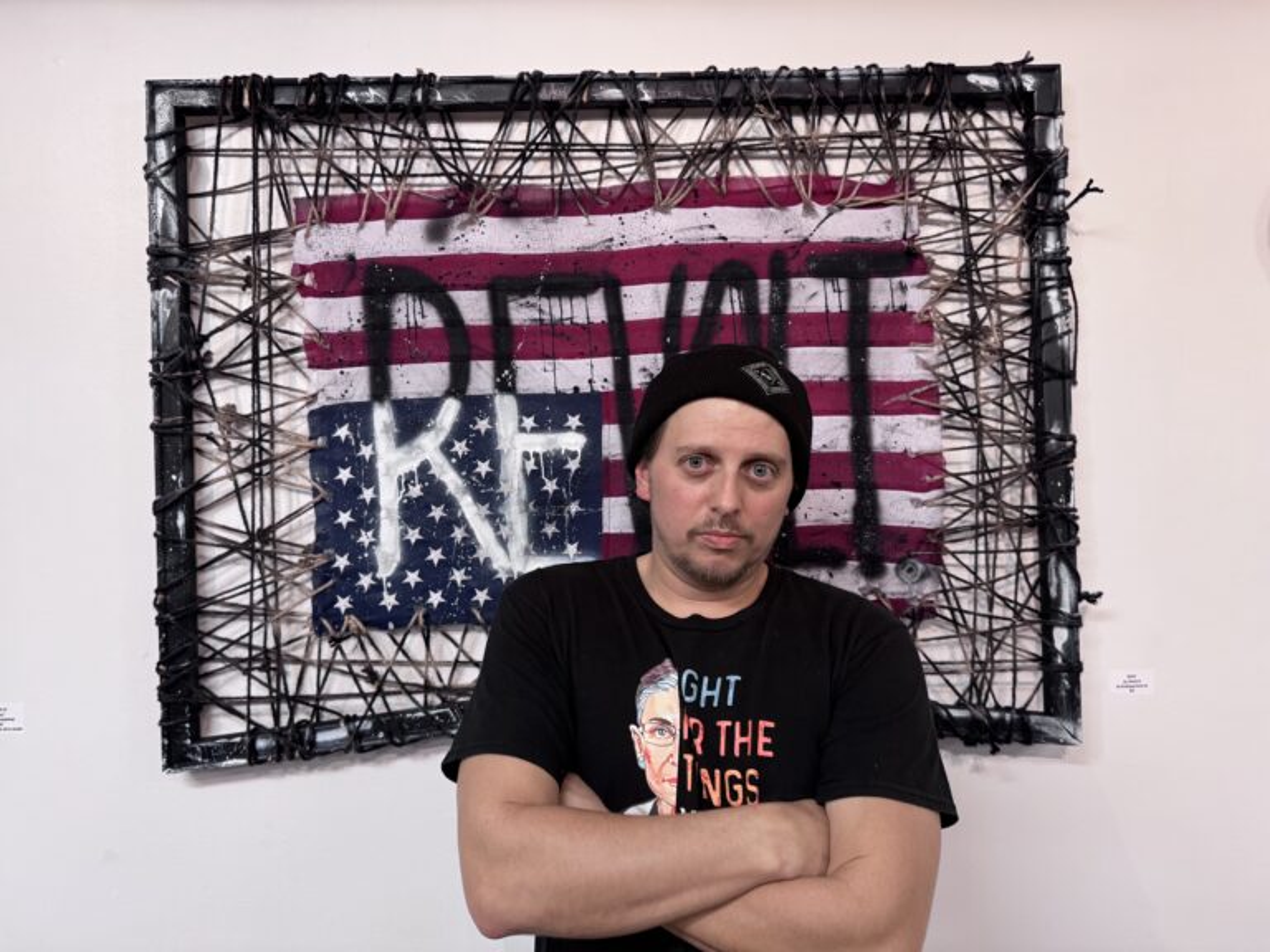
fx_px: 881
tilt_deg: -1.5
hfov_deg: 71.6
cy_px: 476
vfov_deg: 56.8
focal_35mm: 24
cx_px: 635
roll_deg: +1.3
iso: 320
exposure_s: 1/60
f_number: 1.78
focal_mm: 6.76
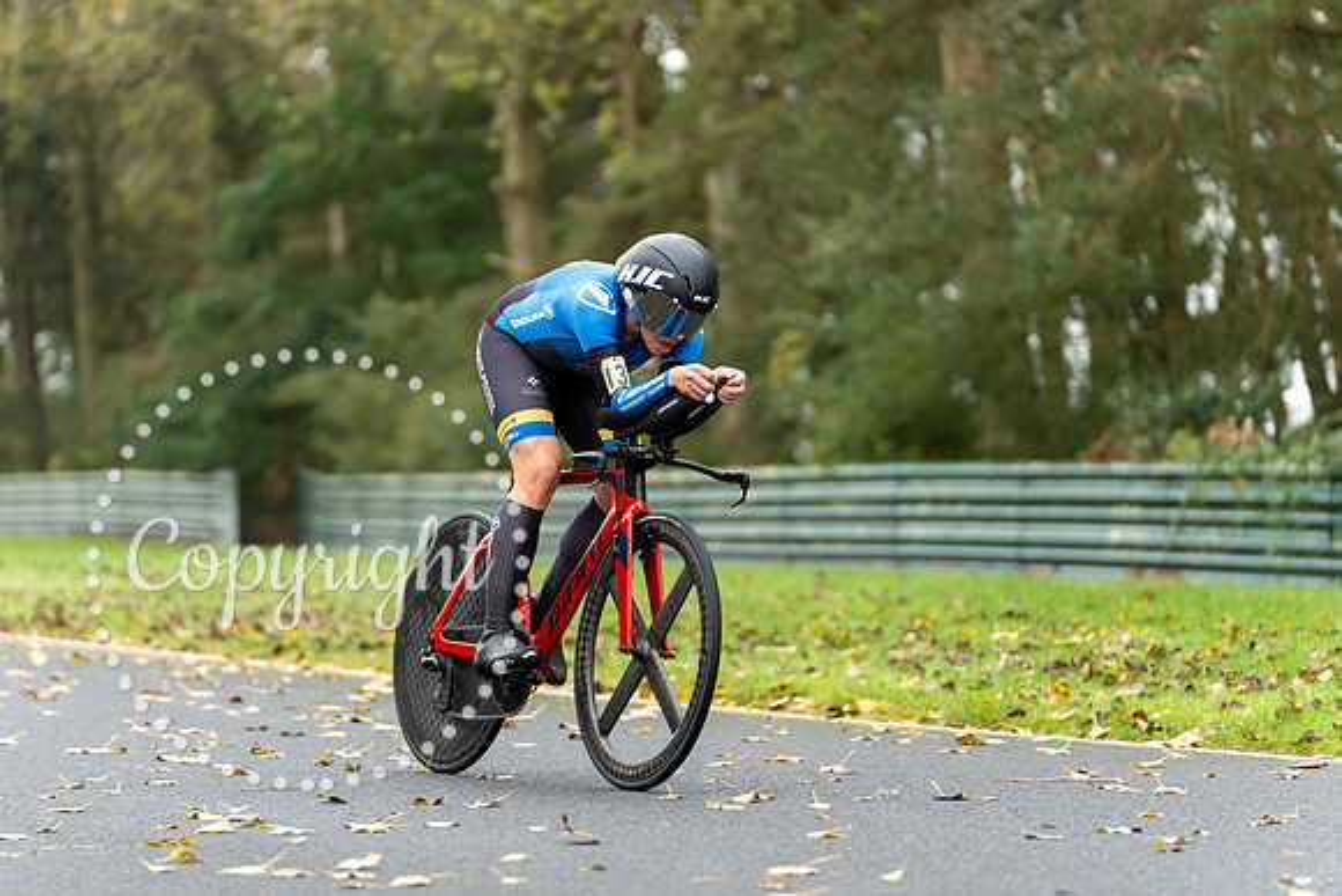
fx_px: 5953
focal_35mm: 160
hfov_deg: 12.9
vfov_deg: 8.6
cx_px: 608
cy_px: 468
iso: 1000
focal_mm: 139
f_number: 2.8
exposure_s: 1/1250
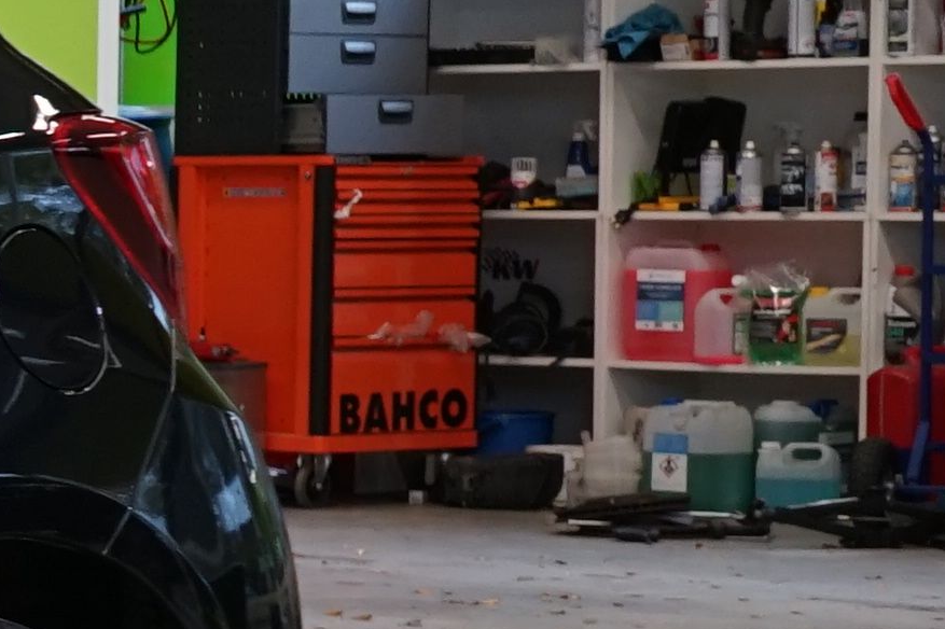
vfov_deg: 6.3
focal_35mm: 219
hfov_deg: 7.9
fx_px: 5746
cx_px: -2031
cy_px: 567
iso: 640
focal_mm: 32
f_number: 6.3
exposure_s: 1/30
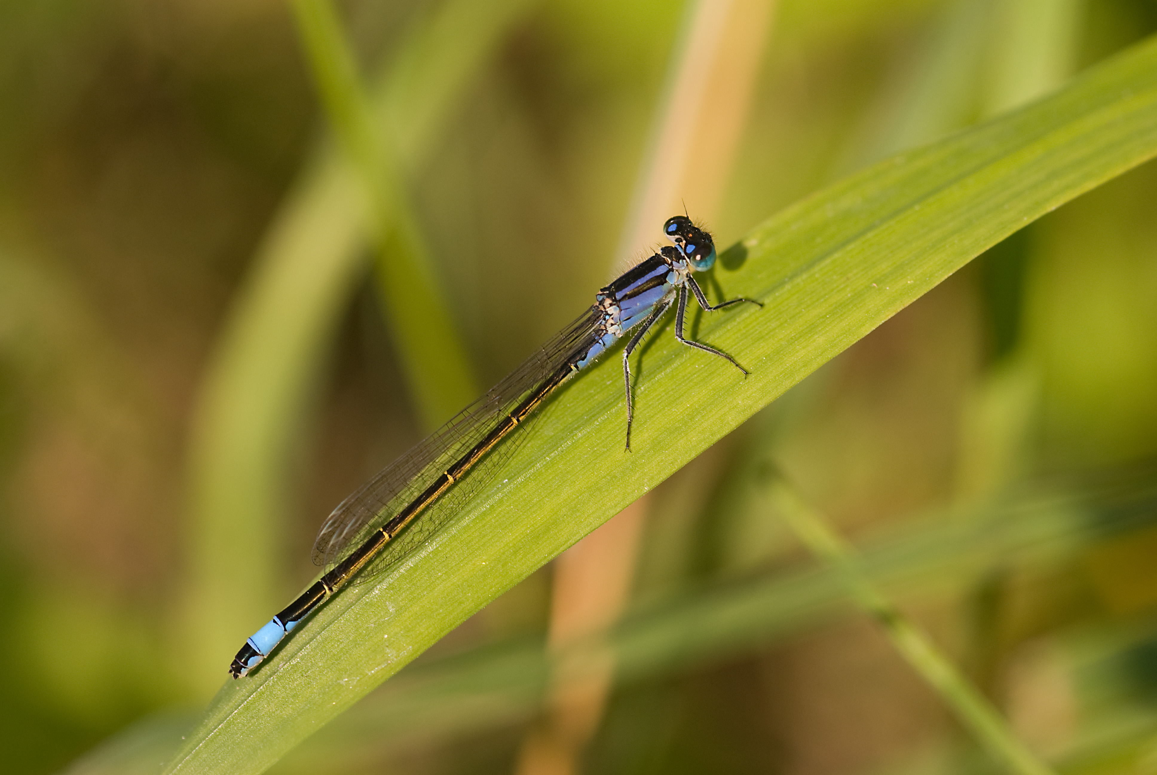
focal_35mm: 158
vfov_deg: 8.7
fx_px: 5068
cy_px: 388
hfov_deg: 13.0
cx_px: 578
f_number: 6.7
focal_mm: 105
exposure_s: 1/500
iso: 200
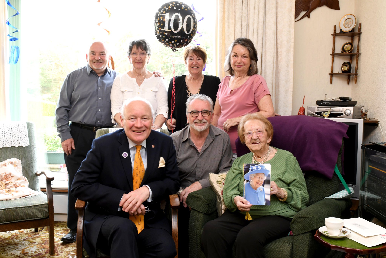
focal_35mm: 36
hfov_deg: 53.1
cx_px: 193
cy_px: 129
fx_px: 386
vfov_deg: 36.9
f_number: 6.3
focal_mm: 24
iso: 640
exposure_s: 1/50
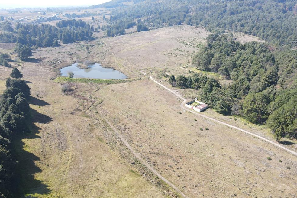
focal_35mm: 26
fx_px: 214
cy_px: 91
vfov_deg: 49.5
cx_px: 146
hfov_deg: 69.4
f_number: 2.8
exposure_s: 1/200
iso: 100
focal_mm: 4.5
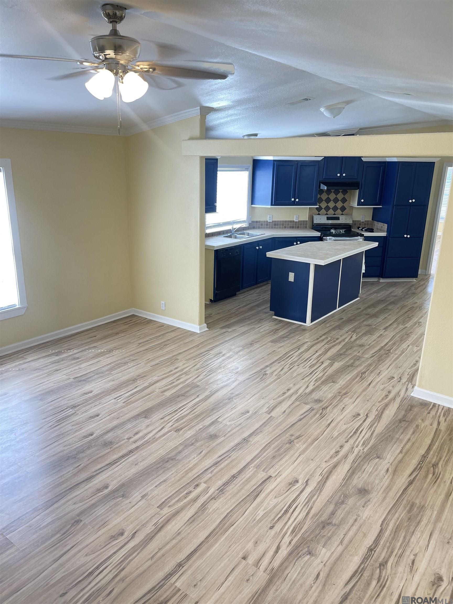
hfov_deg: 53.1
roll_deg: -1.7
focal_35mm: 26
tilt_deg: -16.1
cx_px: 226
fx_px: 454
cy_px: 302
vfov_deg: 67.3
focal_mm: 5.1
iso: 80
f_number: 1.6
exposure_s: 1/60
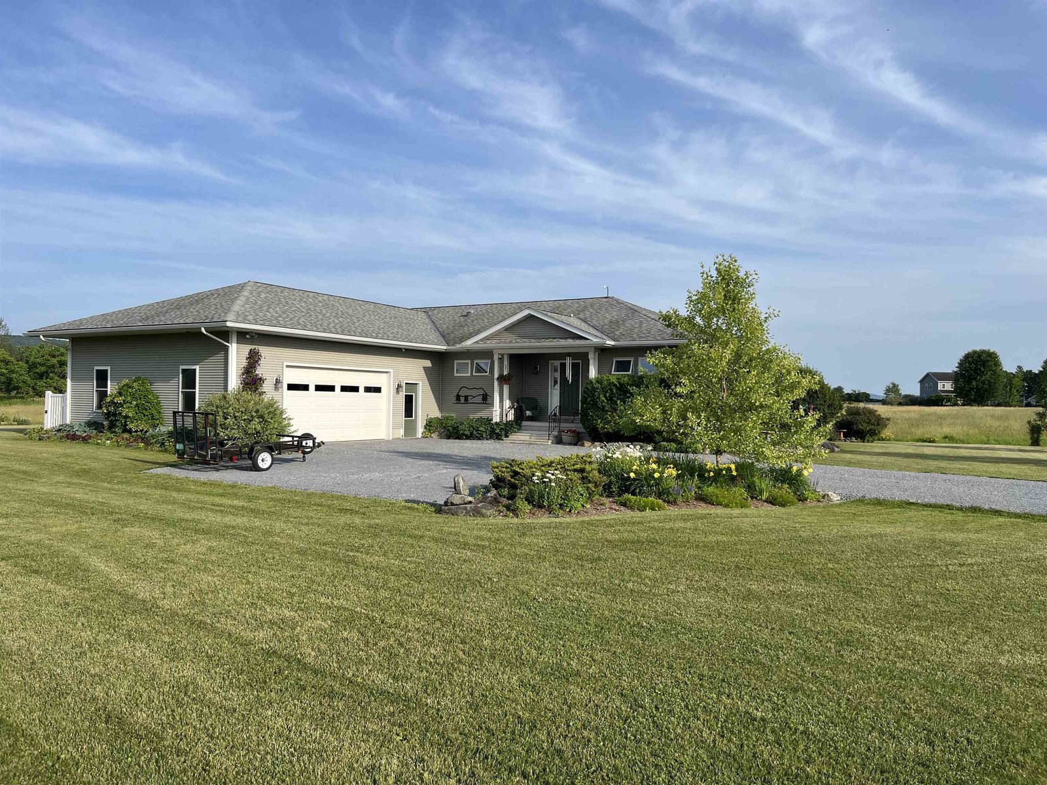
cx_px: 524
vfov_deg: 53.1
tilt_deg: +0.0
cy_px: 392
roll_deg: +0.0
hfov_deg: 67.3
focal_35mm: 26
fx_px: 786
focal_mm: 5.1
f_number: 1.6
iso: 50
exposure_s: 1/2899
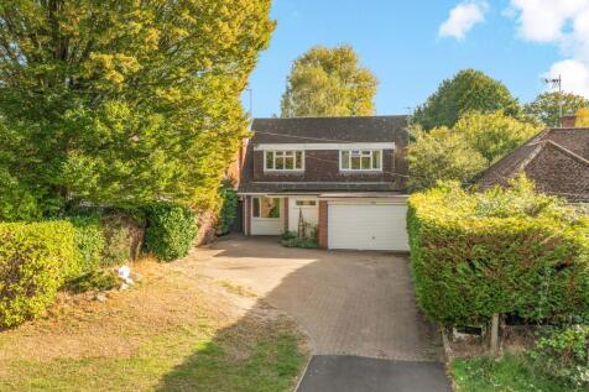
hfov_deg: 61.9
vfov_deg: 43.6
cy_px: 196
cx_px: 294
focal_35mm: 30
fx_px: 491
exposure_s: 1/200
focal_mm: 20
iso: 400
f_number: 8
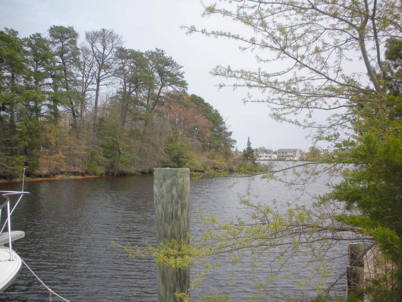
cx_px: 201
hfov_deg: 52.6
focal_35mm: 35
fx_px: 406
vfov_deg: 40.7
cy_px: 151
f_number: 3.5
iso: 92
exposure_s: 1/1100
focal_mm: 6.3
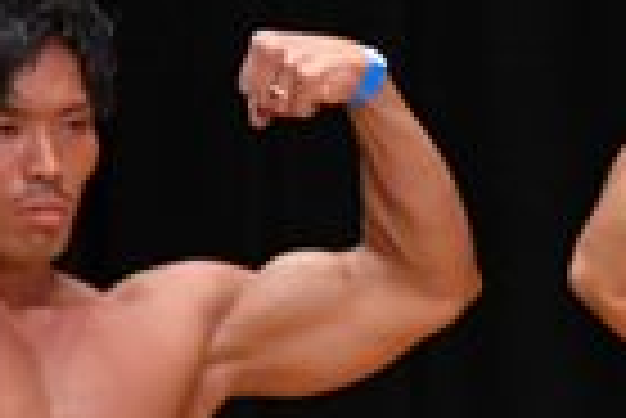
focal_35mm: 1505
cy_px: 764
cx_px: 1723
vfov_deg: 0.9
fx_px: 26197
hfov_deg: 1.4
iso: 4000
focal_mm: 180
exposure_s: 1/400
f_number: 5.6
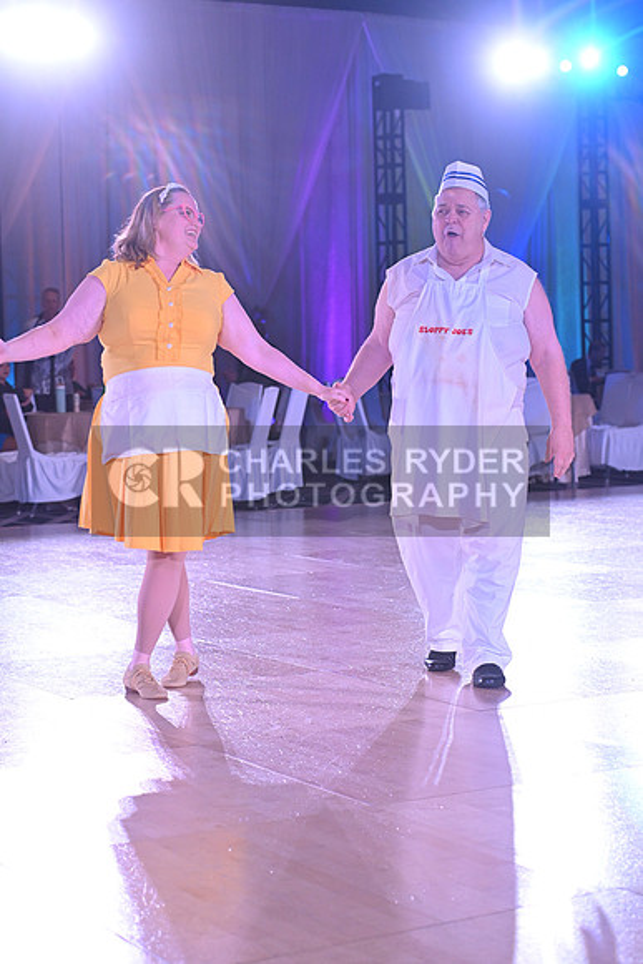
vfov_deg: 28.8
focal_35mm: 70
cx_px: 322
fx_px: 1874
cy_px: 482
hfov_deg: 19.5
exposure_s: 1/400
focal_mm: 70
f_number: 4.5
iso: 1600
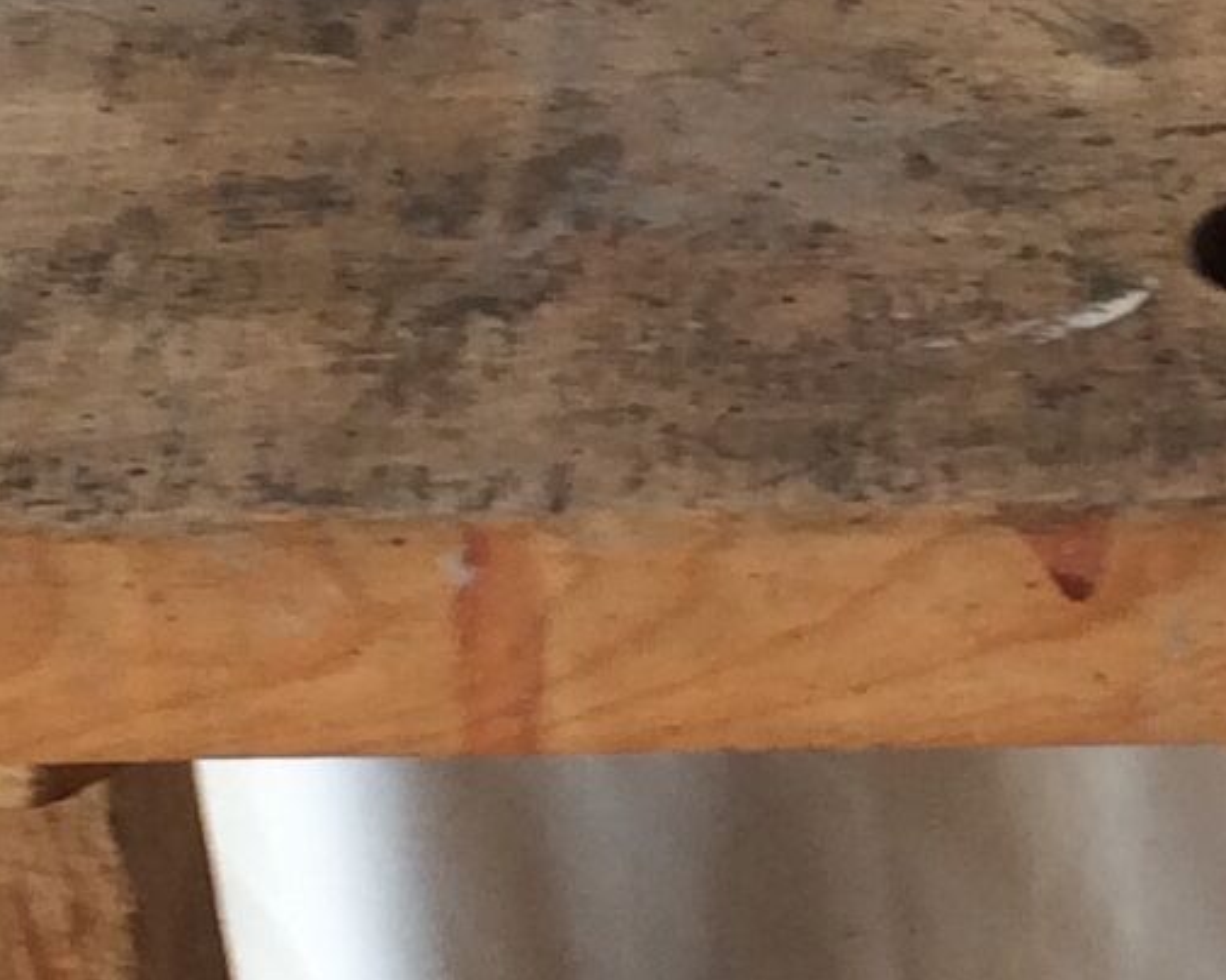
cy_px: 386
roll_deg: +0.3
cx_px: 1508
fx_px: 6640
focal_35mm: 183
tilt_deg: -38.1
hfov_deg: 10.4
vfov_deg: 8.4
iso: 40
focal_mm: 4.15
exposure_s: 1/50
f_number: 2.2
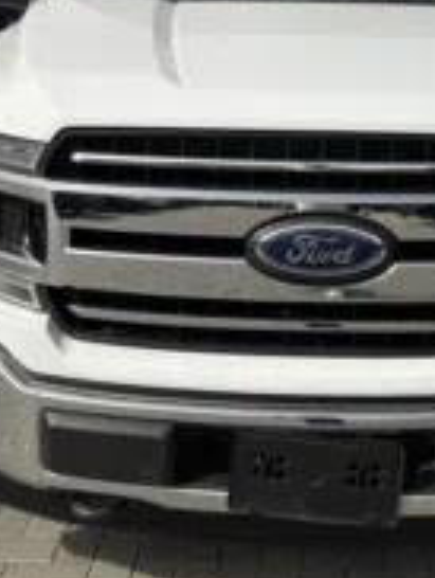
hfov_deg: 25.4
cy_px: 89
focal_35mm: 57
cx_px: 324
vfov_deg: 32.5
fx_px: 953
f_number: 1.6
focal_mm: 5.96
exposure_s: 1/5952
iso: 50
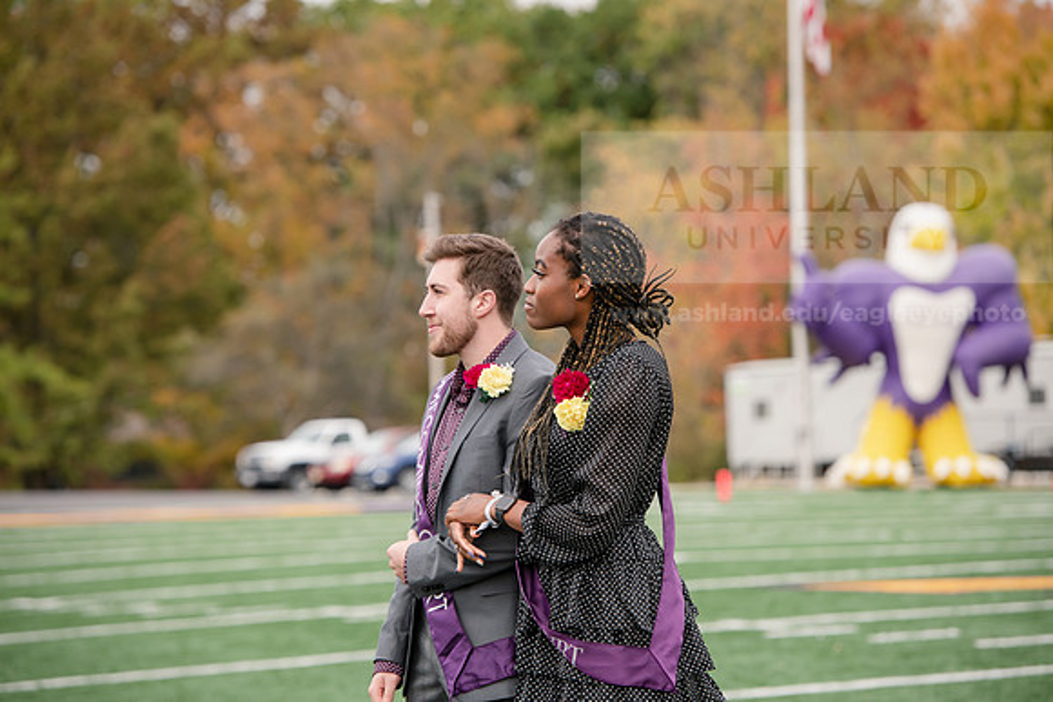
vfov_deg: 9.5
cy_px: 351
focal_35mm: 145
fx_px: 4242
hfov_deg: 14.2
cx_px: 526
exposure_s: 1/800
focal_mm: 145
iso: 320
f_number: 5
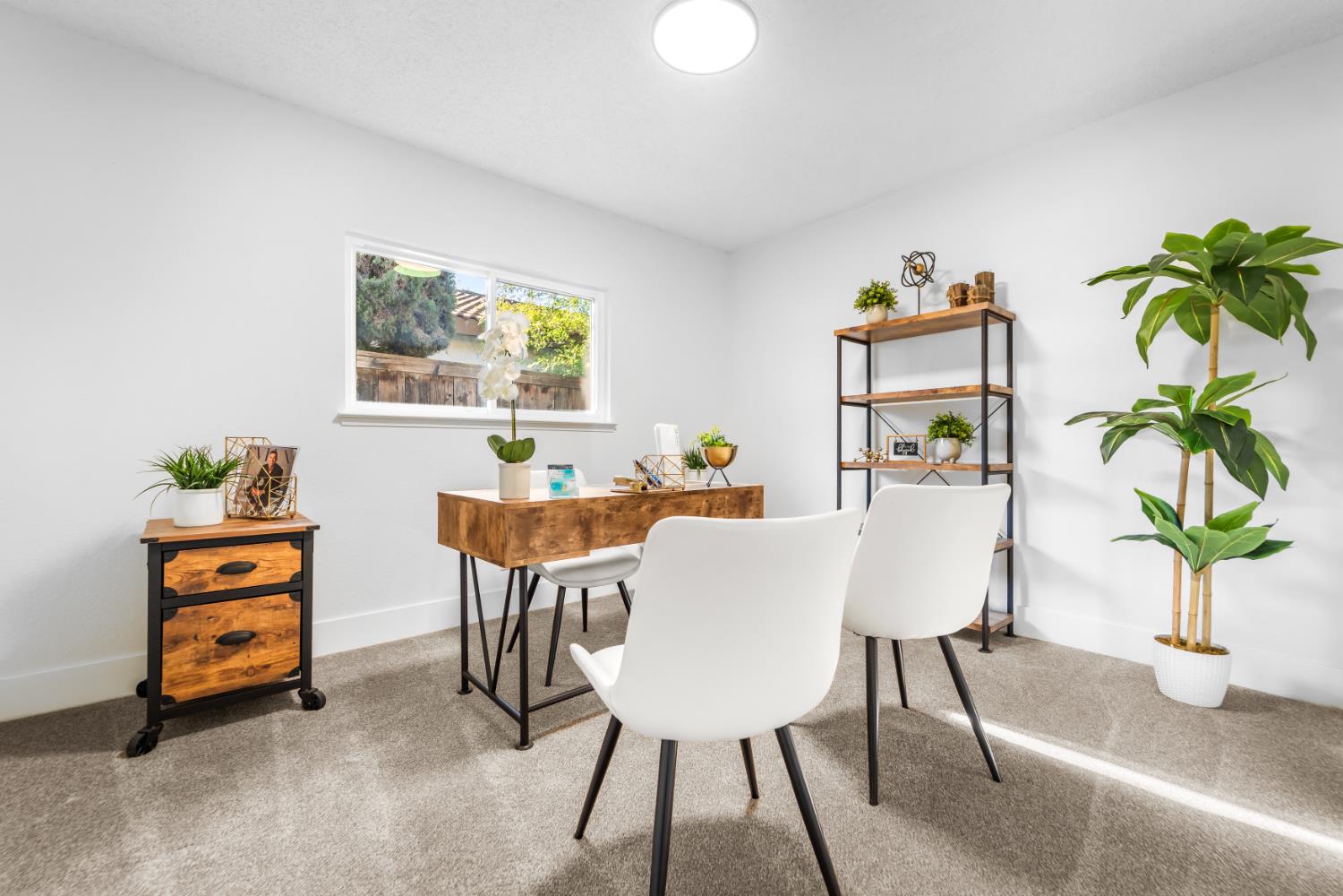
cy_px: 448
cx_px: 672
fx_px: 522
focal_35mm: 14
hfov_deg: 104.3
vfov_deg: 81.2
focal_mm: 14
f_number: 4.5
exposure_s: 1/13
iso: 500
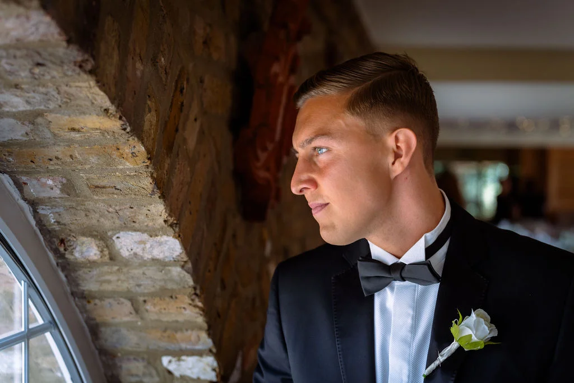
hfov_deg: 36.2
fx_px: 877
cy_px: 192
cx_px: 287
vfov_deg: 24.6
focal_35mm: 55
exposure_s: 1/200
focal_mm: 55
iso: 500
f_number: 2.8
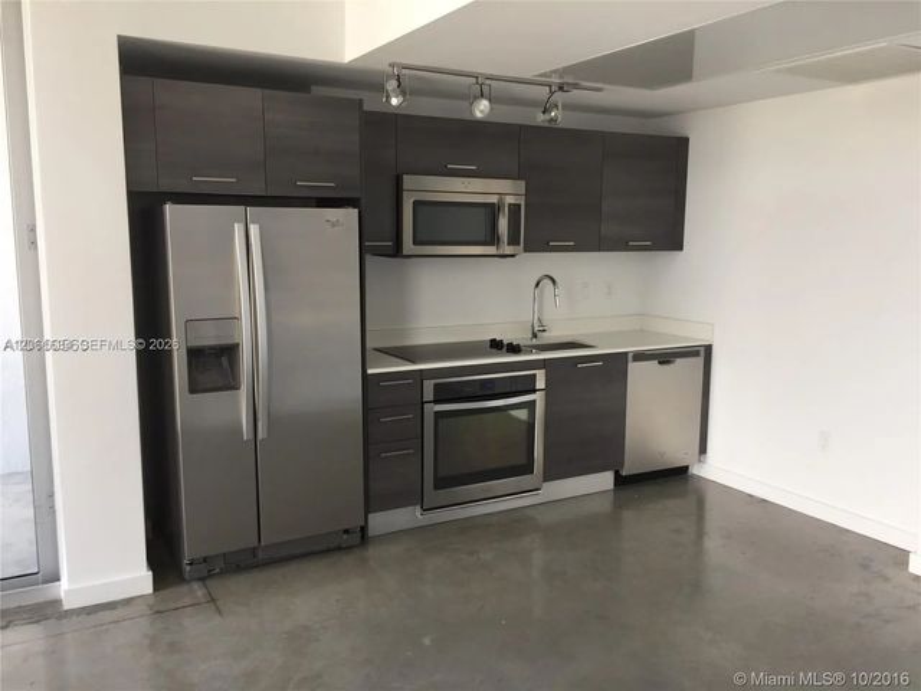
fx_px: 772
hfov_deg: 61.7
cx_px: 460
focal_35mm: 29
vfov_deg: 48.2
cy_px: 346
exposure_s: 1/60
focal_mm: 4.15
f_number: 2.2
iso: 32
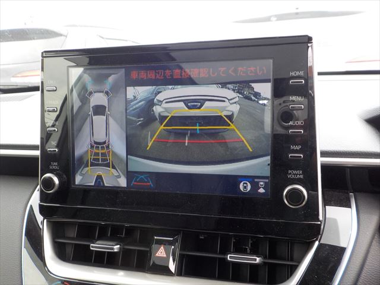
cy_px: 142
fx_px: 329
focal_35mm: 30
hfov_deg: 60.0
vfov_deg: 46.8
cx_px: 190
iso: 125
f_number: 3.3
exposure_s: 1/80
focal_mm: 4.1
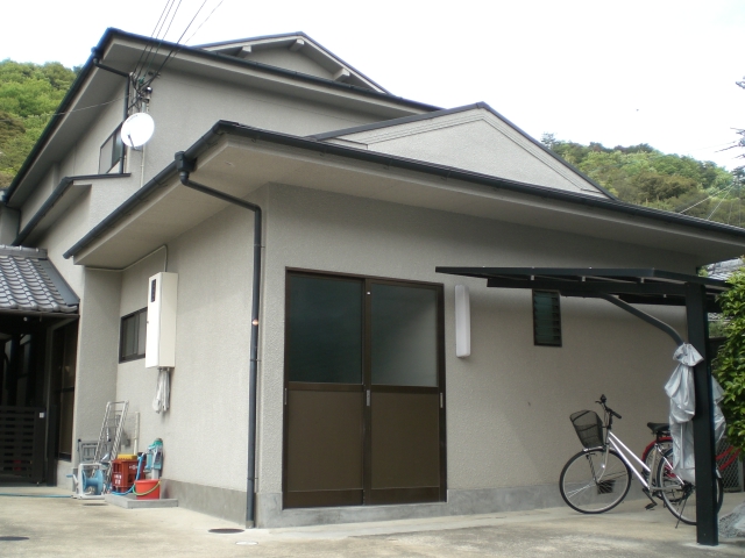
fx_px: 818
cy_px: 279
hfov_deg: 49.0
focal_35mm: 38
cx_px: 372
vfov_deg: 37.7
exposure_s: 1/250
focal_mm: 6.3
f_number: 3.1
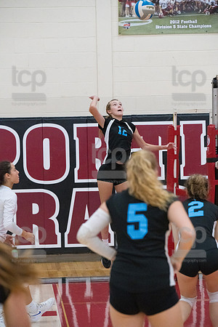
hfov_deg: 10.5
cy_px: 164
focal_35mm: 130
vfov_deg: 15.8
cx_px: 109
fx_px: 1181
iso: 6400
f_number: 4.5
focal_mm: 130
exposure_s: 1/1000
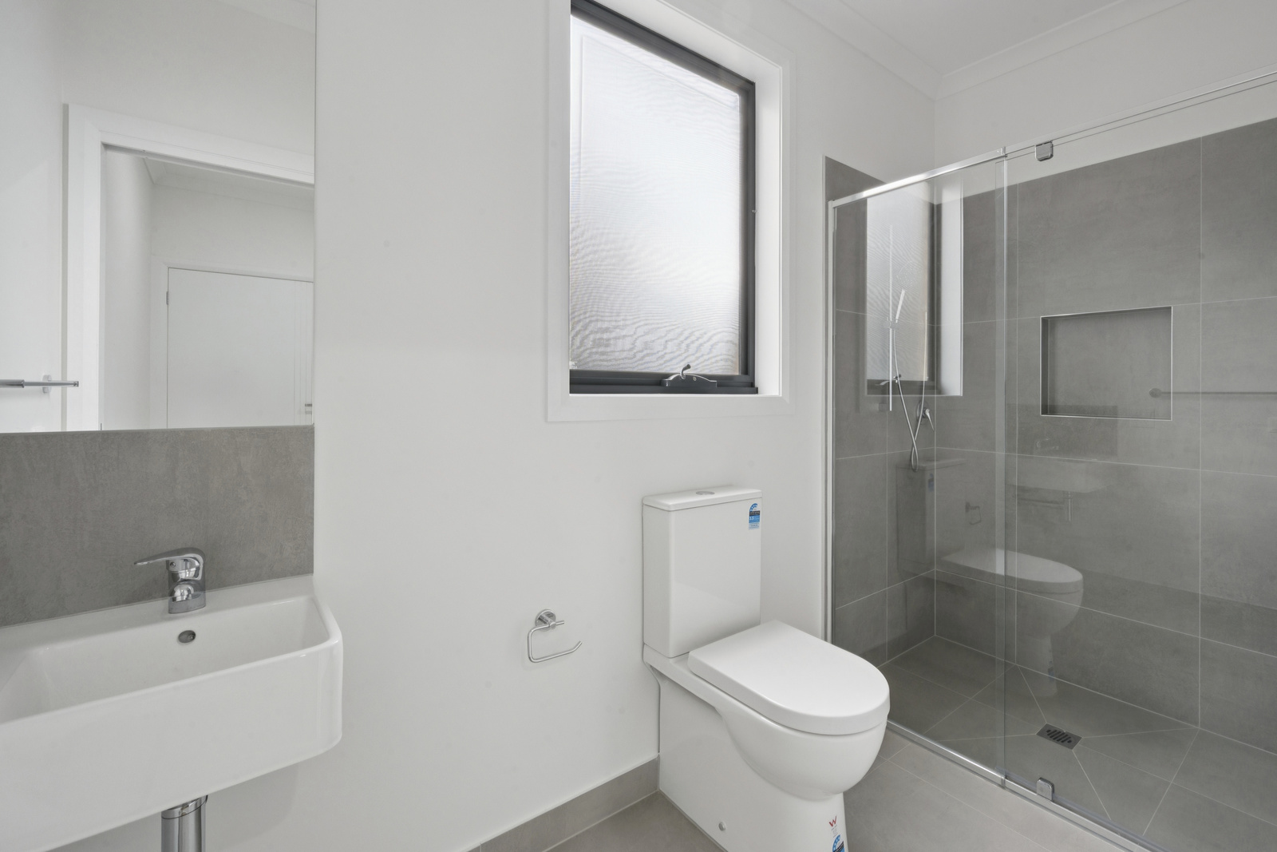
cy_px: 426
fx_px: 497
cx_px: 638
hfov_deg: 104.2
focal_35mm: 14
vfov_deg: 81.2
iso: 640
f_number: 14
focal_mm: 14
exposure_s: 1/8
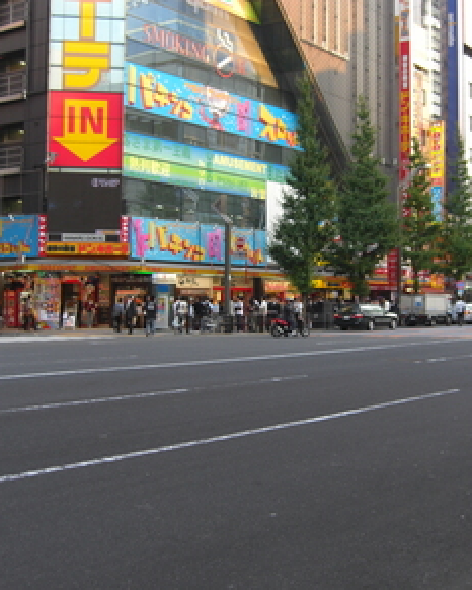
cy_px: 290
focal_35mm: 51
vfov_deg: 36.6
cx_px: 294
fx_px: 890
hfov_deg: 29.6
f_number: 2.8
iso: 100
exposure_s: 1/125
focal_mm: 7.9
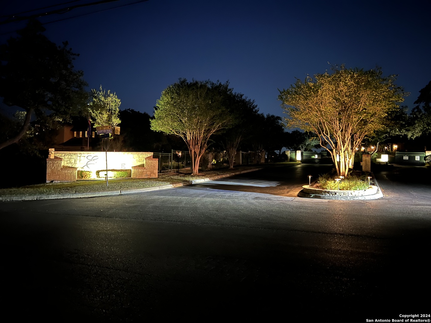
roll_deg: -1.2
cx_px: 216
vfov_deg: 53.1
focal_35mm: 26
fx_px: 324
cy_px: 162
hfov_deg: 67.3
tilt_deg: +0.1
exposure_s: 1/5
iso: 1000
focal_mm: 5.7
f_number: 1.5
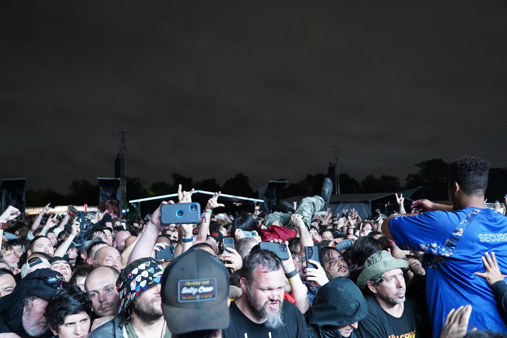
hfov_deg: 53.1
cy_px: 169
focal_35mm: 36
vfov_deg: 36.9
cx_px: 254
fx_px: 507
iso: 6400
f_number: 4
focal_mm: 36
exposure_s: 1/40
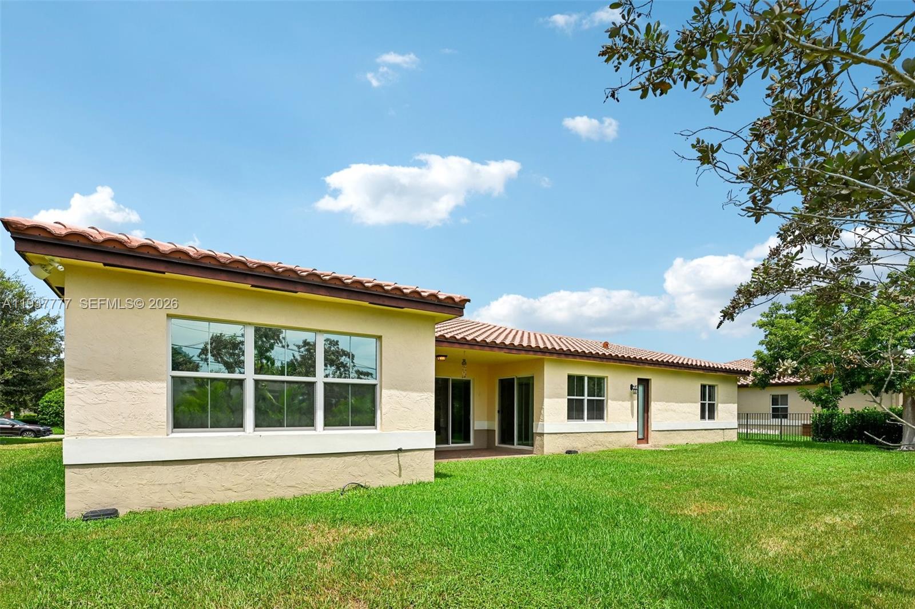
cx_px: 458
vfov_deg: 70.4
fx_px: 432
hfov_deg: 93.3
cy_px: 304
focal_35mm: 17
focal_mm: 17
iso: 100
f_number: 8
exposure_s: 1/500
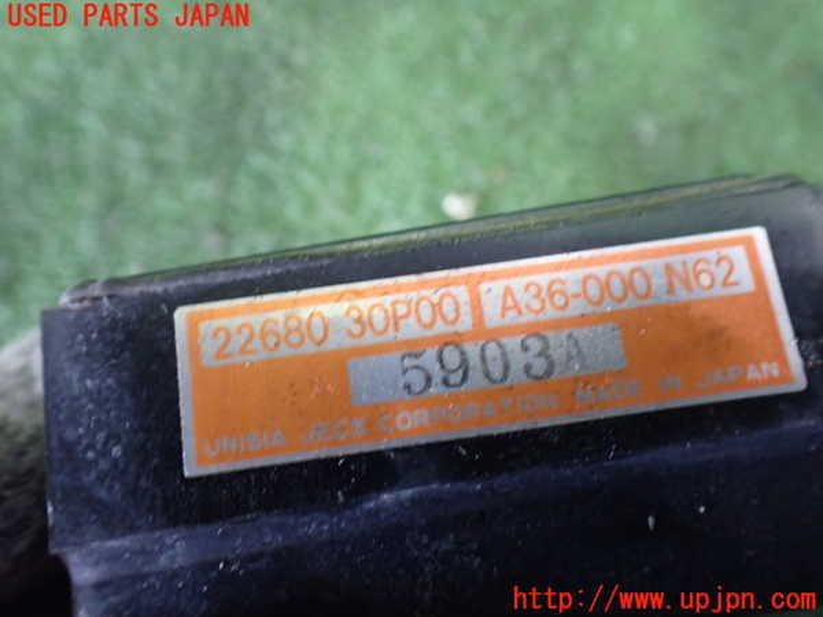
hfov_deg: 60.0
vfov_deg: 46.8
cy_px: 308
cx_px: 412
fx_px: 713
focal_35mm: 30
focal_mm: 5.4
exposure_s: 1/30
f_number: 2.3
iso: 1000
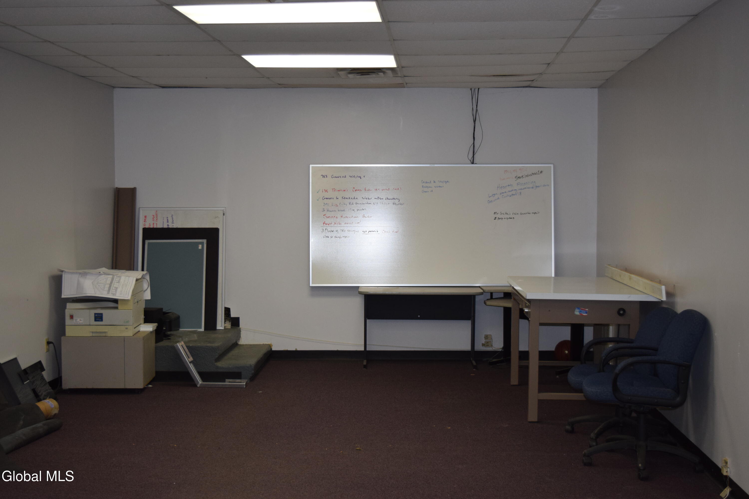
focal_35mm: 45
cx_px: 374
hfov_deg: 43.6
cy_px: 250
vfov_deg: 29.9
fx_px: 936
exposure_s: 1/100
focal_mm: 30
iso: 800
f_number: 5
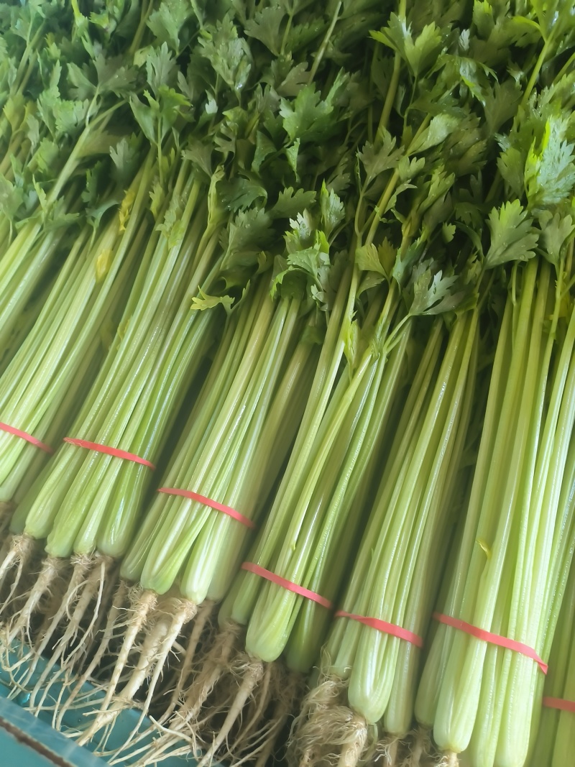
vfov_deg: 65.3
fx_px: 598
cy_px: 384
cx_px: 288
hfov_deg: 51.3
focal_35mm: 27
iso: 806
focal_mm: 5.52
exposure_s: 1/100
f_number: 1.9
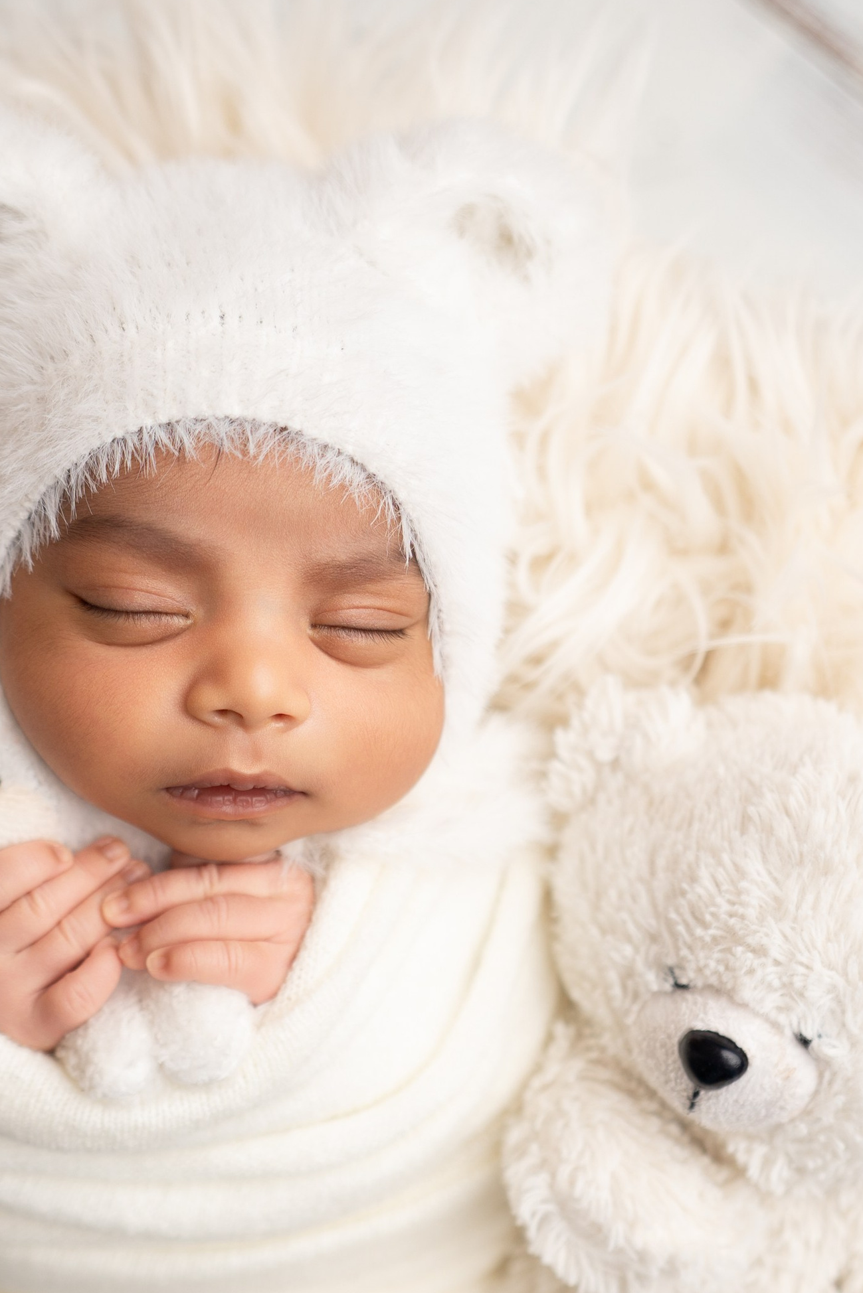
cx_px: 359
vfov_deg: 29.1
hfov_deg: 19.7
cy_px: 858
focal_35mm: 69
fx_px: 2480
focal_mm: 35
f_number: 2
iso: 100
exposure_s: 1/200
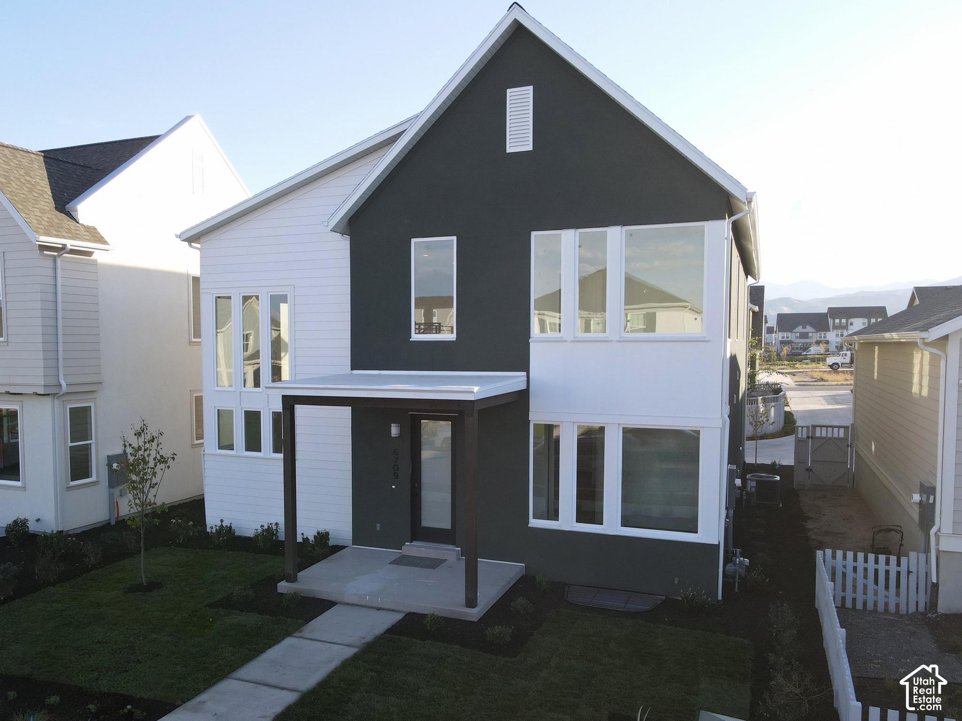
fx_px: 667
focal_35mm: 24
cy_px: 360
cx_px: 481
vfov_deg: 56.8
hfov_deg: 71.6
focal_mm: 4.5
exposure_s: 1/200
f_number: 2.8
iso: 110
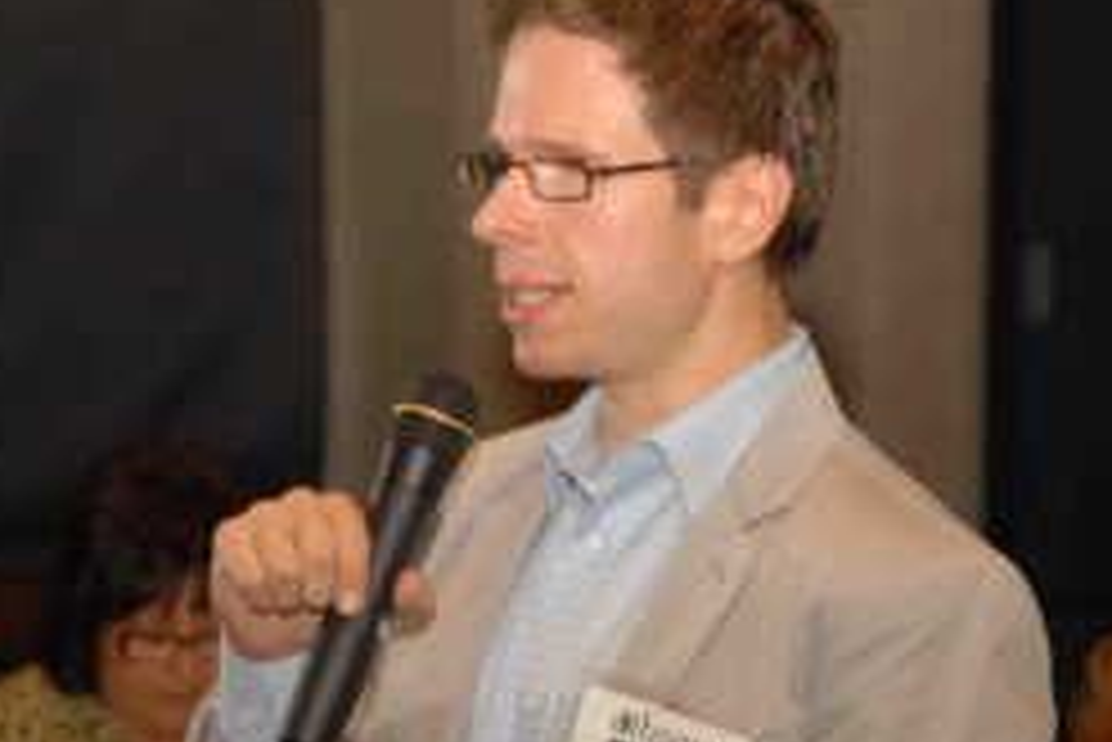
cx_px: 653
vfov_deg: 6.1
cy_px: 432
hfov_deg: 9.2
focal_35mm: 224
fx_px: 6923
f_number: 5.6
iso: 320
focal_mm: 92
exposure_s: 1/60
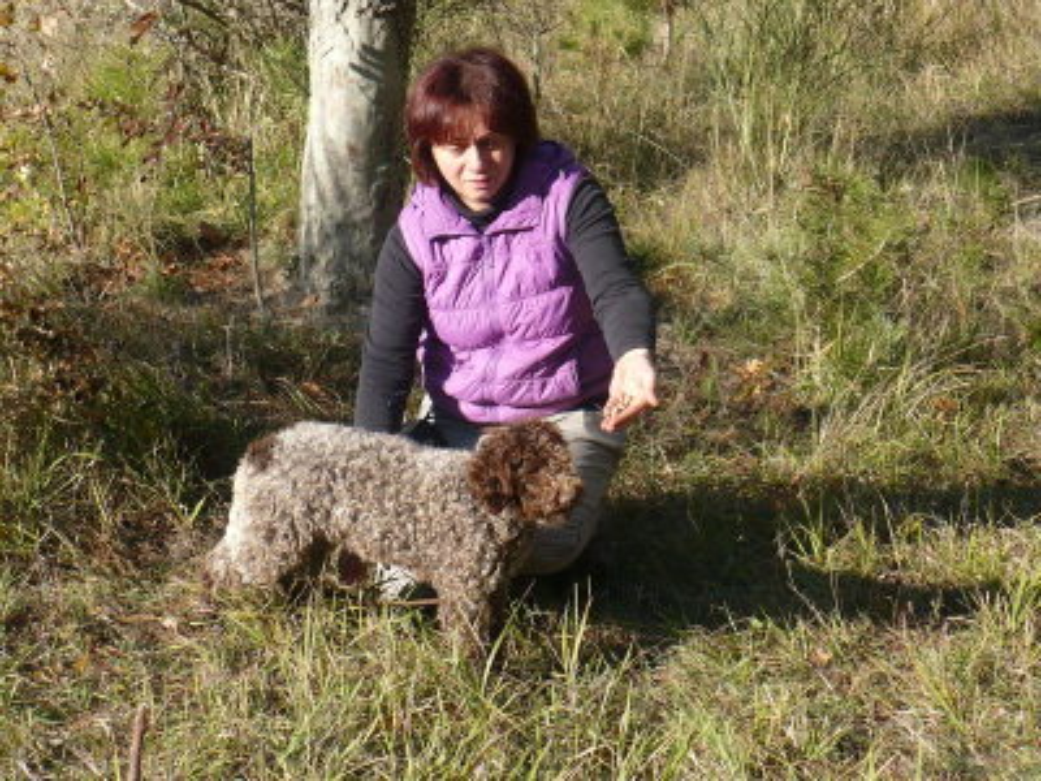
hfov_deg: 17.7
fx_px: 3338
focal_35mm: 111
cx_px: 520
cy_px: 390
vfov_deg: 13.3
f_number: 3.6
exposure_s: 1/500
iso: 100
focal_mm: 18.3
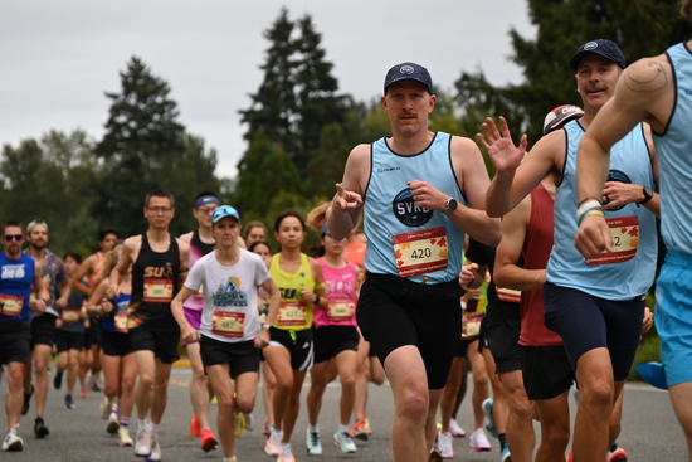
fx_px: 2692
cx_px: 346
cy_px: 231
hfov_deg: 14.6
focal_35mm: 140
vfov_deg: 9.8
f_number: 6.3
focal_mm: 140
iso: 560
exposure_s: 1/250
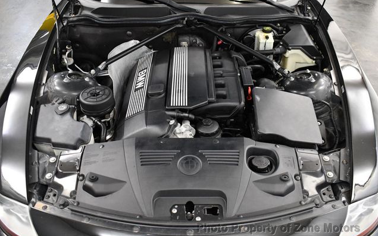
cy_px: 112
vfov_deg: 34.4
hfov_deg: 52.7
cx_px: 190
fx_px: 381
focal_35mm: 37
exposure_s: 1/125
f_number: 3.5
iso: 2000
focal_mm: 18
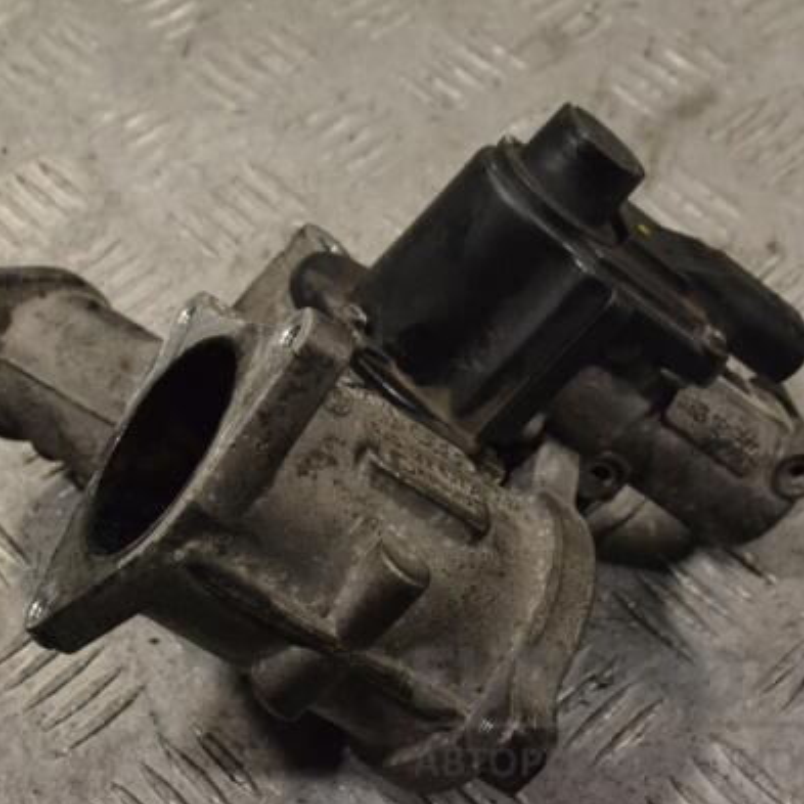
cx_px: 374
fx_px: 1945
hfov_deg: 23.4
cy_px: 405
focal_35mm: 74
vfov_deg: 23.4
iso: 3200
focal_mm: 38
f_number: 10
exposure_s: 1/400
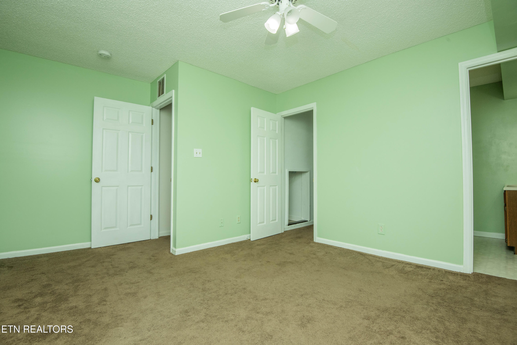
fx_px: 230
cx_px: 258
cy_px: 172
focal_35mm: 16
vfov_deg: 73.7
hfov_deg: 96.7
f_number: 9
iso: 500
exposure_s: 1/250
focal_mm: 16
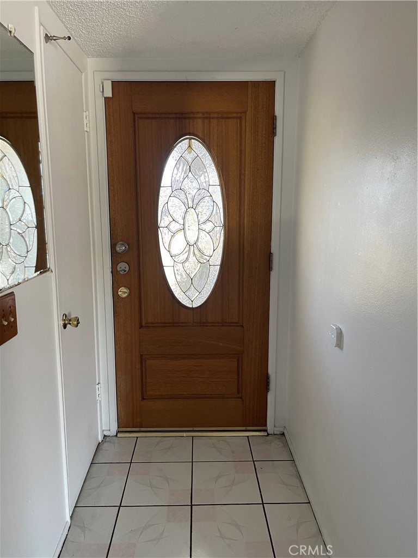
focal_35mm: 25
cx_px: 209
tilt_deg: -9.2
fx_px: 403
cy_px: 279
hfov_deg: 54.9
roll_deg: +2.6
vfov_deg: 69.4
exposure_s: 1/60
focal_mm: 5.1
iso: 200
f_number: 1.6
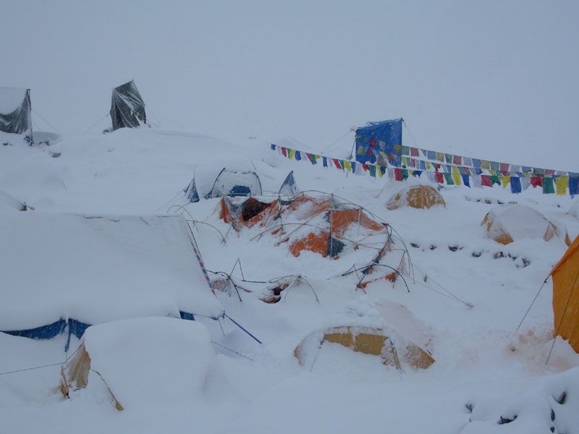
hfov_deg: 31.2
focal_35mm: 62
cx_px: 290
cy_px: 217
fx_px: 1037
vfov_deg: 23.7
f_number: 5.6
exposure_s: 1/200
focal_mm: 10.2
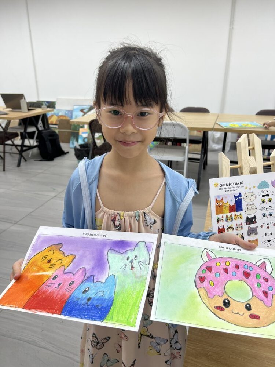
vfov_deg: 67.3
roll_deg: +1.6
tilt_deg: -20.7
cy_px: 184
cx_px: 138
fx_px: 275
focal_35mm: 26
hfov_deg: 53.1
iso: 32
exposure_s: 1/124
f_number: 1.5
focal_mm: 5.7
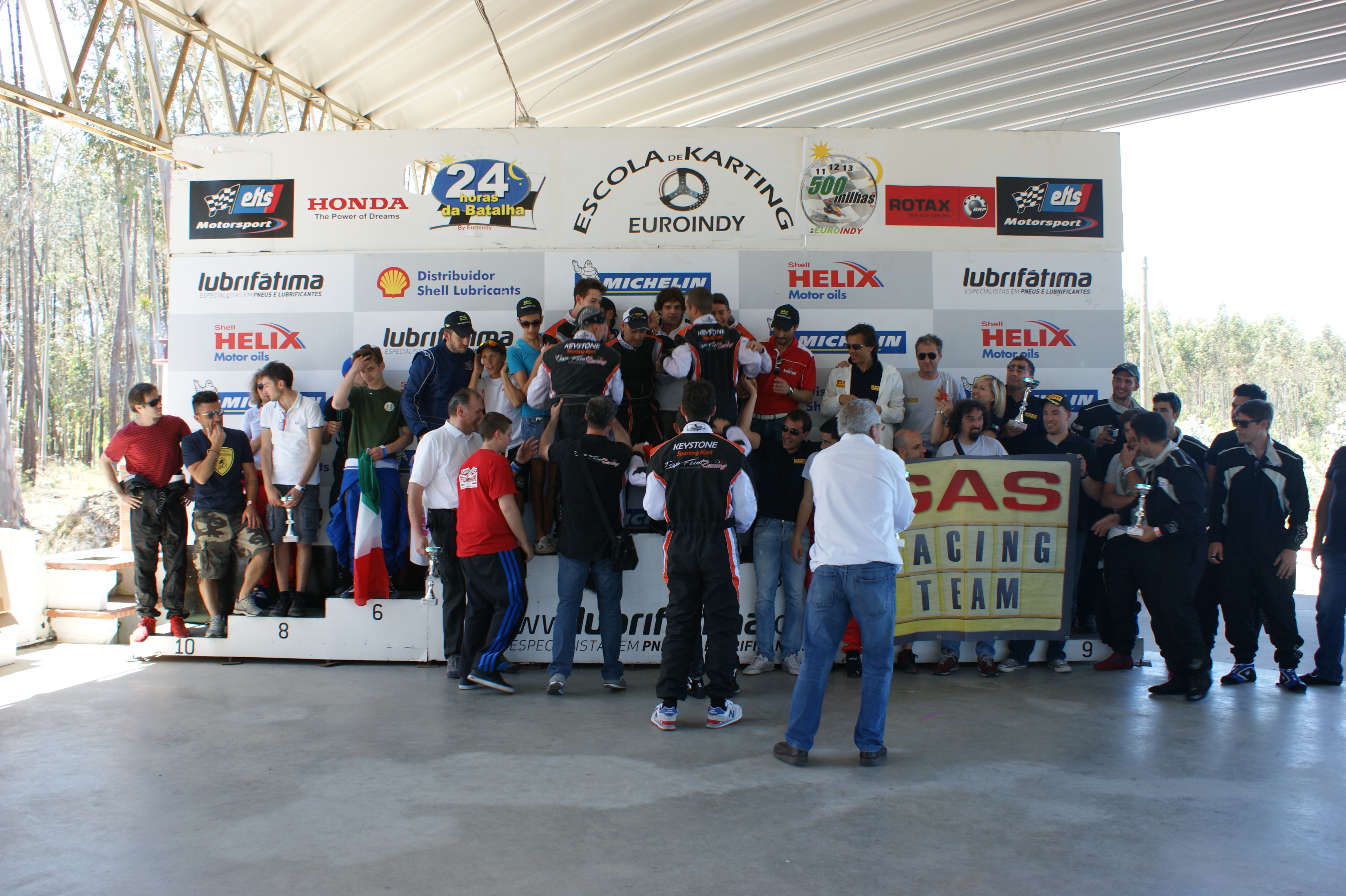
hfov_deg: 62.0
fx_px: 1121
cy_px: 448
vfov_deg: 43.6
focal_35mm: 30
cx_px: 673
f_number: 5
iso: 100
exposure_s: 1/40
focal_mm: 20
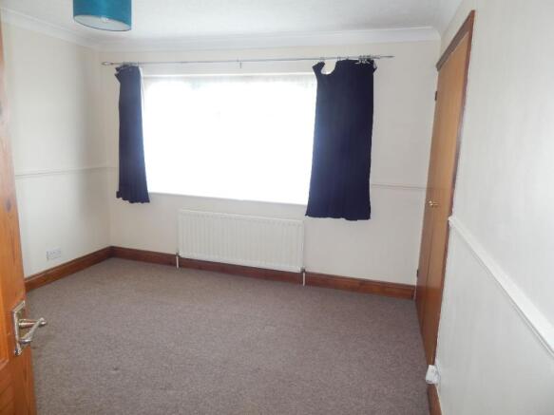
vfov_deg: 58.9
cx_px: 277
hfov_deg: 73.9
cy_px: 208
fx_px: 368
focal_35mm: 23
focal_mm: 4
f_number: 3
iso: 125
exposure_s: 1/30
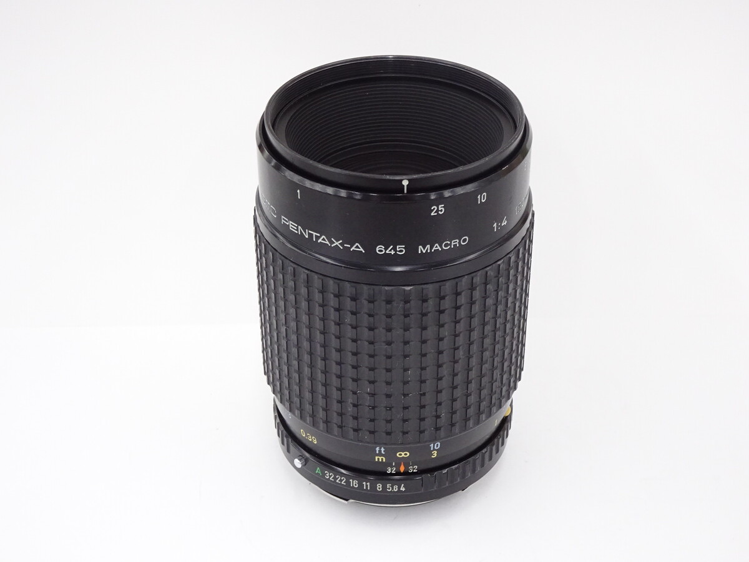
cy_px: 281
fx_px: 1298
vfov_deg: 24.4
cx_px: 374
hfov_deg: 32.2
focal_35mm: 60
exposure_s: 1/60
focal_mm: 10.23
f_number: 4.5
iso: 500
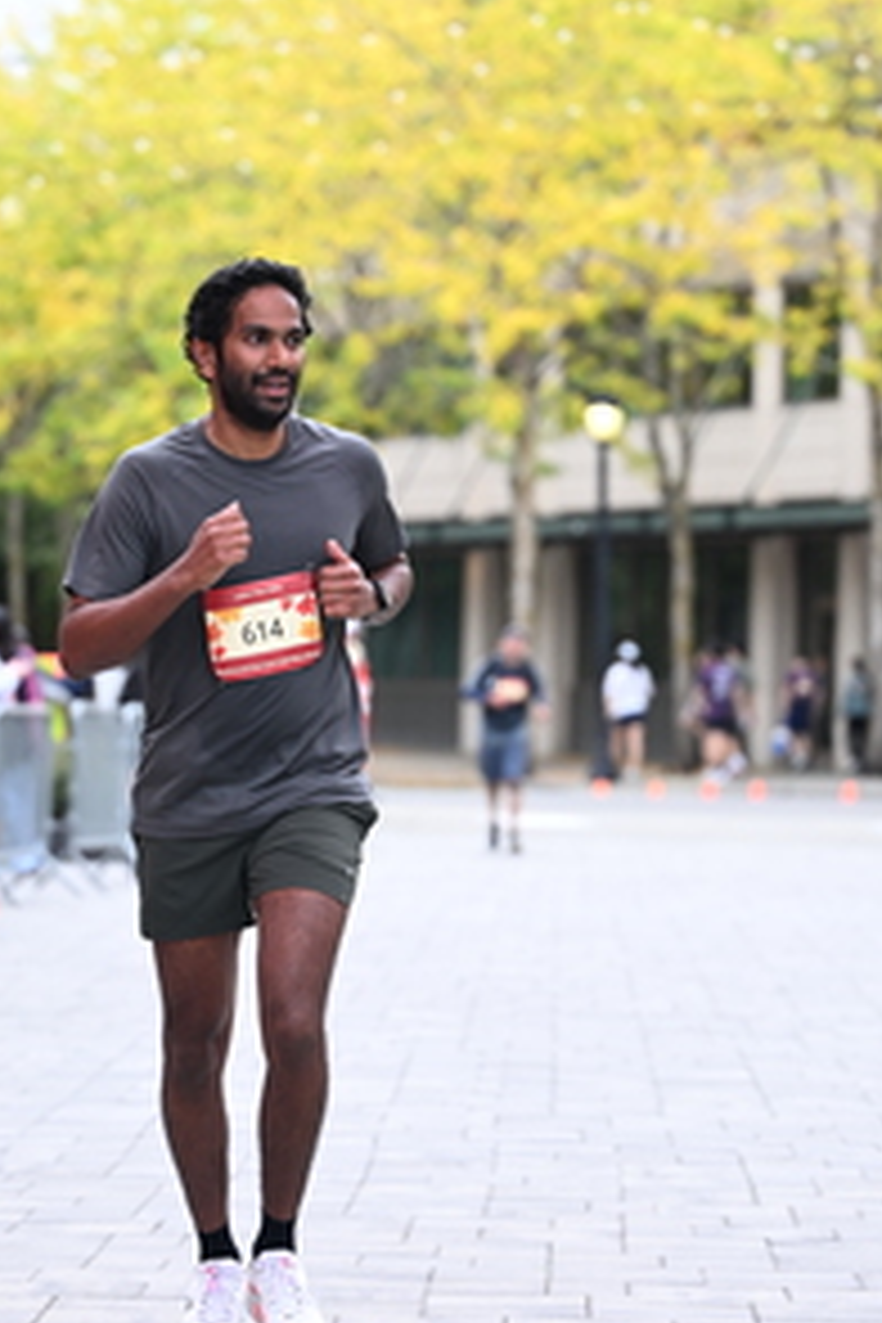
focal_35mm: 174
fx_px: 6394
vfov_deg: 11.8
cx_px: 412
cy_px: 495
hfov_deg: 7.9
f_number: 2.8
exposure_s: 1/1600
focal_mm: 93
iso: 640
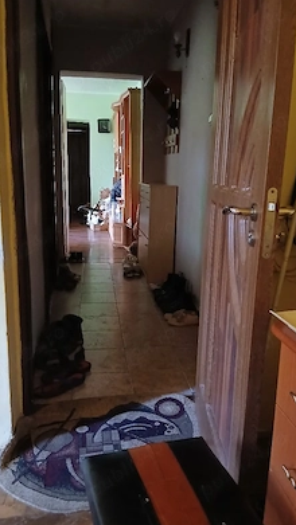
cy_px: 266
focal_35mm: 29
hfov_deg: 40.2
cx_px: 147
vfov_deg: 66.1
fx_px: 405
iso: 1000
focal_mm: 3.98
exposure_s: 1/16.7
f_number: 1.8
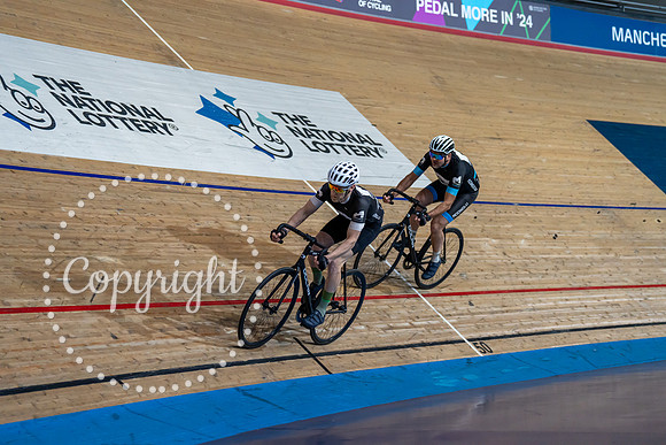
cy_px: 222
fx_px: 1295
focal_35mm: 70
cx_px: 333
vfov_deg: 19.5
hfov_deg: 28.8
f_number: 2.8
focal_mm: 70
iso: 3200
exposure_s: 1/1000
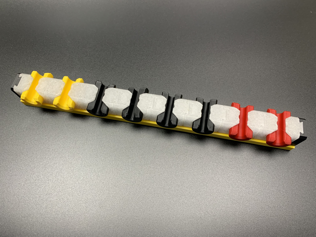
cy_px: 118
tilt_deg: -65.4
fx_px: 237
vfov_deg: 53.1
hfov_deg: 67.3
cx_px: 158
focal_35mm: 26
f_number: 1.8
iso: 100
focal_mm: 4.25
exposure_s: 1/65
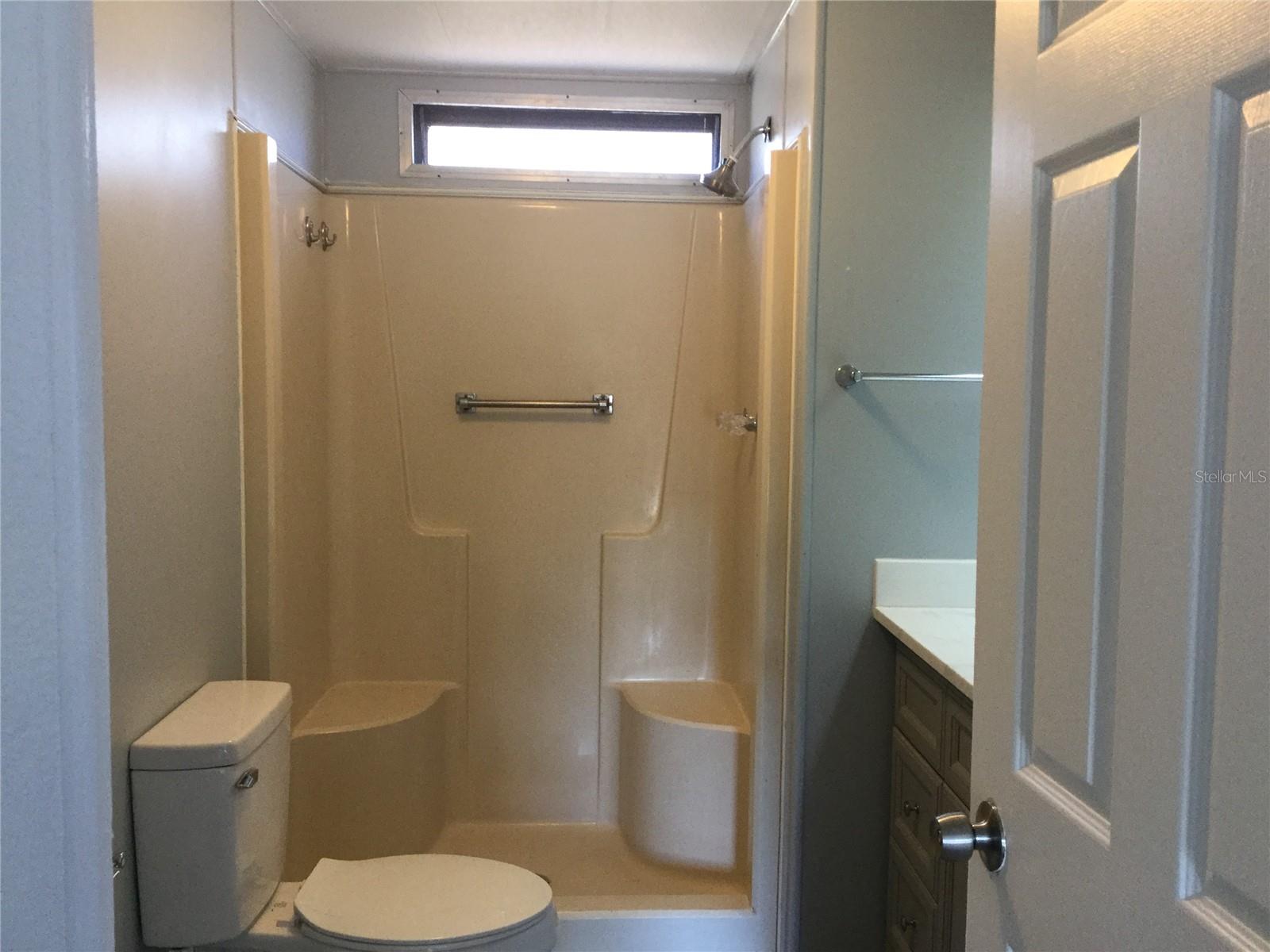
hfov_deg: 58.4
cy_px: 476
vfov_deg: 45.4
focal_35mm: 31
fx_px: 1137
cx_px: 635
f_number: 2.4
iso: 100
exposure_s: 1/30
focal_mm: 3.3
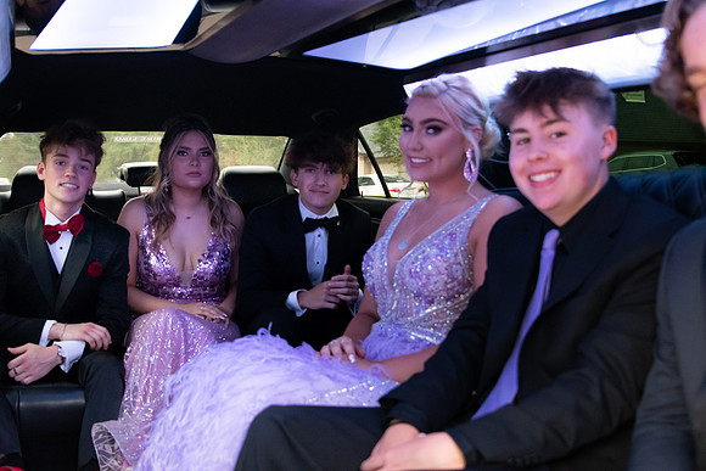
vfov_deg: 36.9
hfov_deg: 53.1
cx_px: 353
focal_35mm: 36
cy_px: 236
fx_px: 706
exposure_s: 1/320
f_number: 2.8
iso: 3200
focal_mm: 24
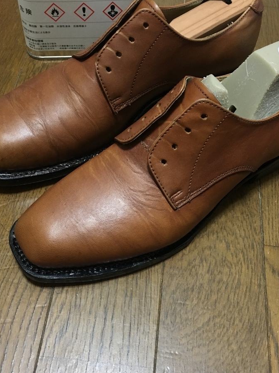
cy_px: 209
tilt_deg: -57.7
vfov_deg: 47.8
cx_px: 150
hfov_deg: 36.8
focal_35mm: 39
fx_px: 419
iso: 200
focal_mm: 4.15
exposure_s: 1/17
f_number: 2.2
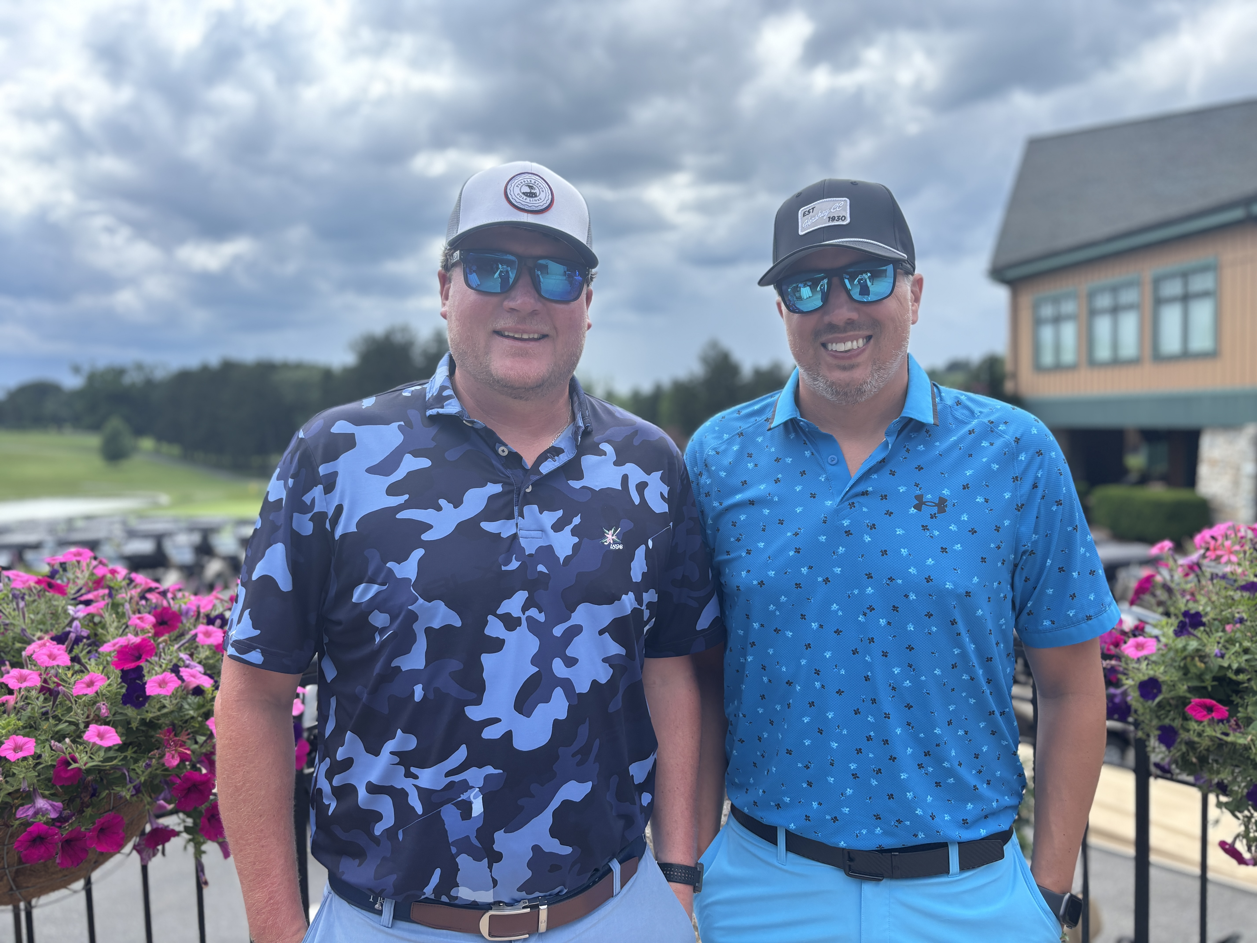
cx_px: 628
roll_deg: +1.2
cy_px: 472
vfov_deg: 53.1
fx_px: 944
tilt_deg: -3.9
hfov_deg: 67.3
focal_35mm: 26
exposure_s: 1/1567
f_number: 1.6
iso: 50
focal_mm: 5.96
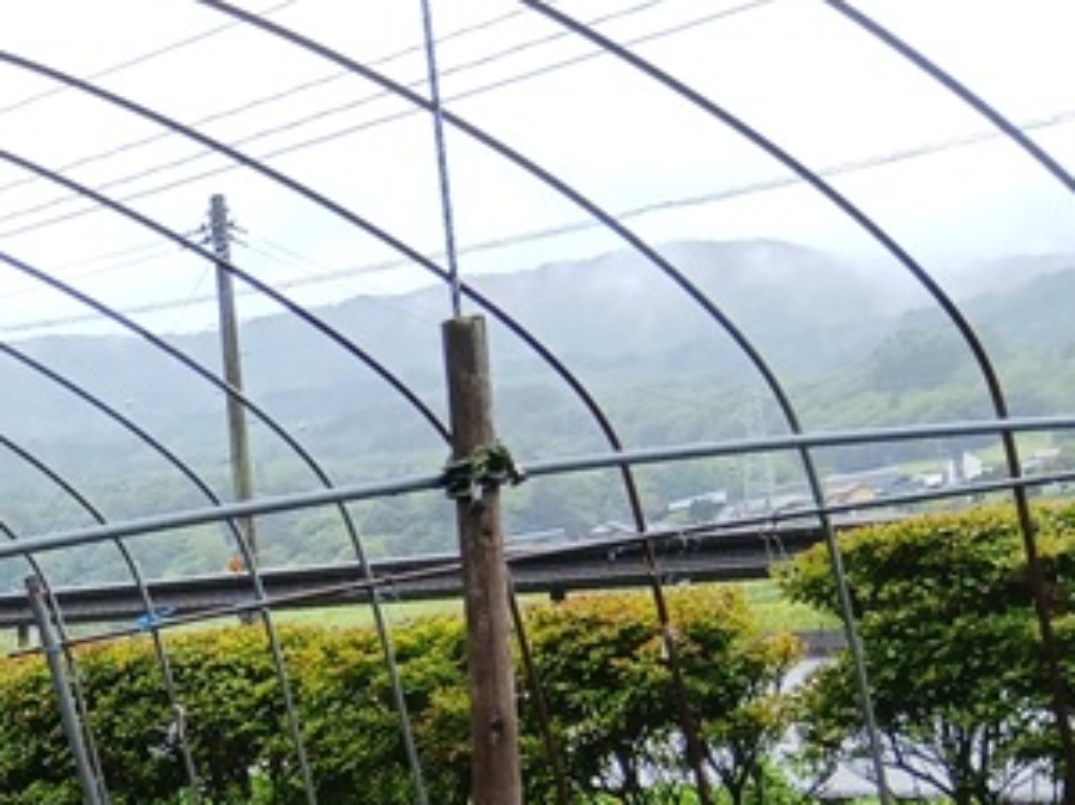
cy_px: 1157
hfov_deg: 19.7
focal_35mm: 87
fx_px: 2701
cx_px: -521
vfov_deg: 15.8
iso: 25
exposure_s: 1/100
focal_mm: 3.86
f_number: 1.8
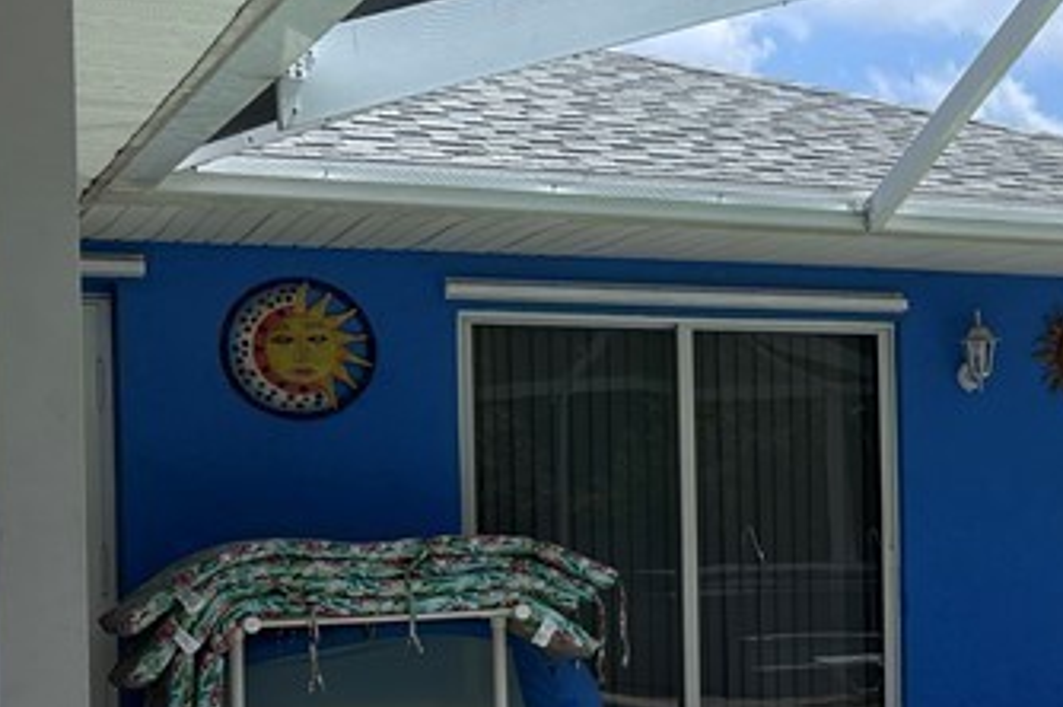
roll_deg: +3.1
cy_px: 490
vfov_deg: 16.4
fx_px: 2448
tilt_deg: -2.1
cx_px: 1286
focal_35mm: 83
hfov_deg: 22.5
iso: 50
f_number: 1.5
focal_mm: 5.7
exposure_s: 1/3165
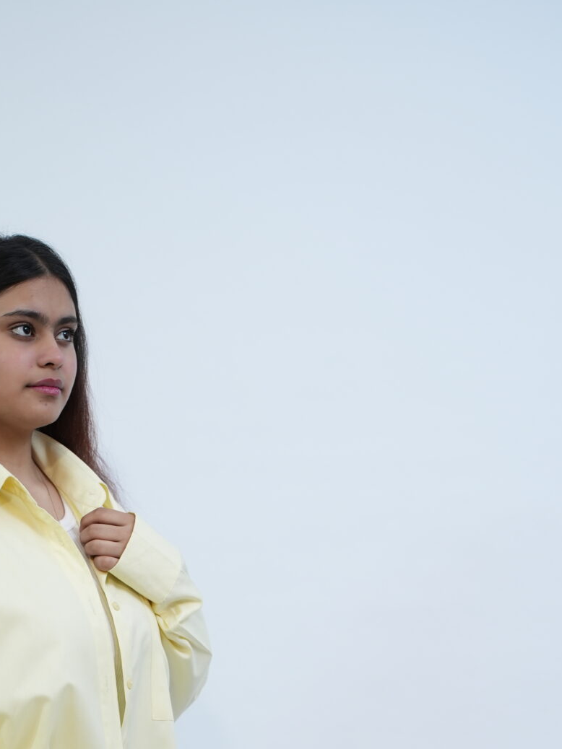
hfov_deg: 17.5
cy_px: 813
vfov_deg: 22.3
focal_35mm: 83
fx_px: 1797
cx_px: 62
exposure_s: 1/200
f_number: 2.8
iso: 320
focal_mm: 35
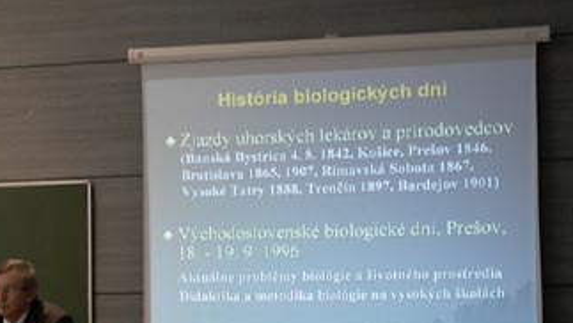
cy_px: 209
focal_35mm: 79
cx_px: 179
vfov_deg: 15.3
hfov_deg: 26.6
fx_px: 1201
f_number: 2.24
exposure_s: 1/8
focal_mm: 11.12
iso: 100
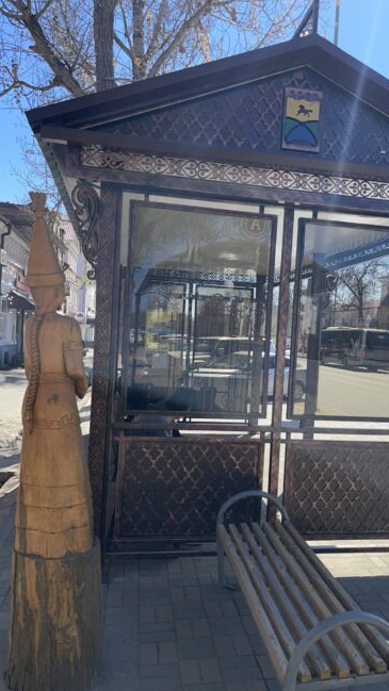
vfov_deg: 67.9
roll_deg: -3.6
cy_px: 348
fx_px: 514
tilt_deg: -2.0
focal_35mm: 28
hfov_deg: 41.3
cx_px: 234
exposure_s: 1/2786
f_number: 1.6
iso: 32
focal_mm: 5.1
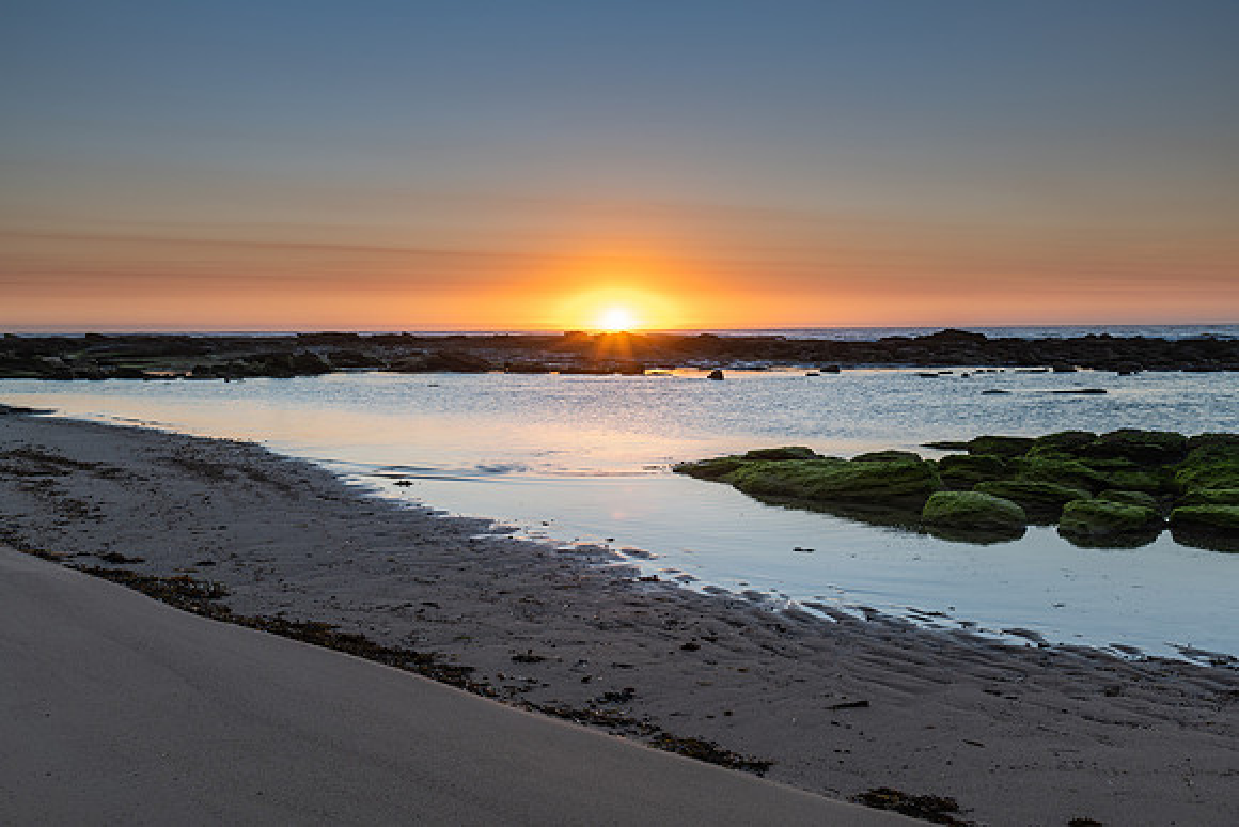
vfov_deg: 34.8
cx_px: 620
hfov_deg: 50.3
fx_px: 1320
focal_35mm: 38
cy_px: 414
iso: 31
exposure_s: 1/8
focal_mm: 38
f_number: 8
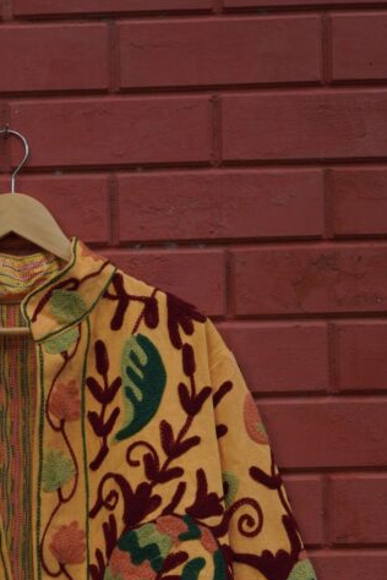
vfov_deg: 21.0
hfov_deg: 14.3
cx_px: 37
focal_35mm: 95
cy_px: 513
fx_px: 1532
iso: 500
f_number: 7.1
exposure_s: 1/160
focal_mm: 50
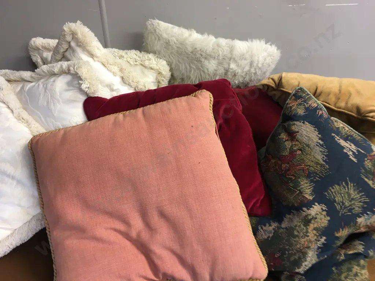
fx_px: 314
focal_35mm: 29
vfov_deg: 48.2
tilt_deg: -27.4
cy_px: 140
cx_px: 188
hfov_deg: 61.7
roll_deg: -1.1
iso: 50
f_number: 2.2
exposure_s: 1/17
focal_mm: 4.15
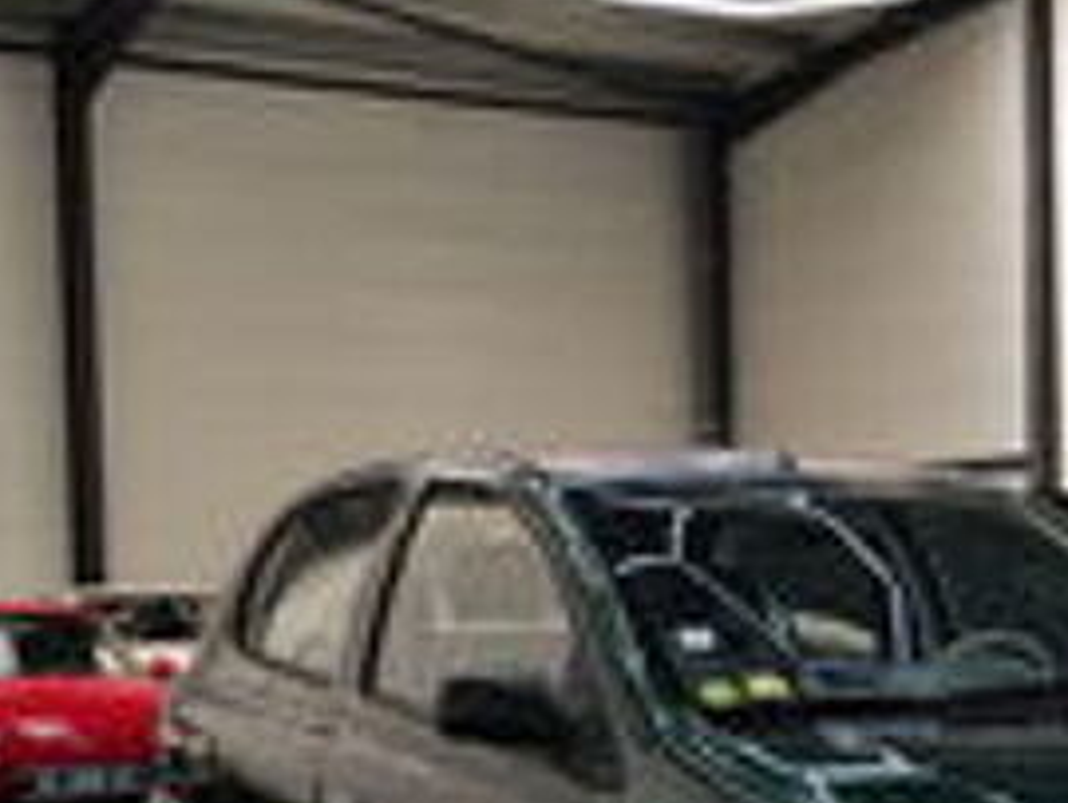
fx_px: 2192
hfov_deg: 26.9
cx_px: 835
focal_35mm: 71
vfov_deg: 20.4
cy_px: 688
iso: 250
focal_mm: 20
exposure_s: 1/60
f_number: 4
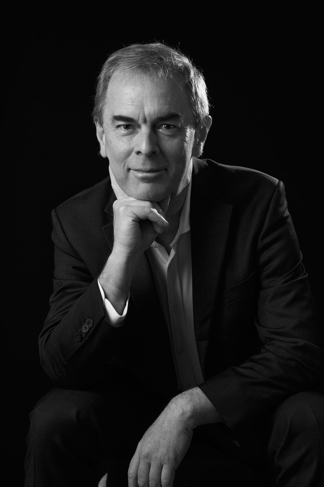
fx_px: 810
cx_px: 162
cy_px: 244
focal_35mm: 60
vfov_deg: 33.4
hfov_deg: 22.6
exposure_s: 1/200
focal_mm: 60
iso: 100
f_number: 7.1
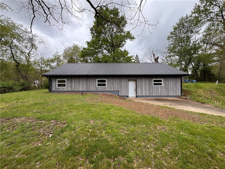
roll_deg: +0.1
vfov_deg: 85.7
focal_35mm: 14
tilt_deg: +0.5
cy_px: 84
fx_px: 91
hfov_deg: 102.1
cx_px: 112
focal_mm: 2.22
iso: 40
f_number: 2.2
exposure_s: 1/390
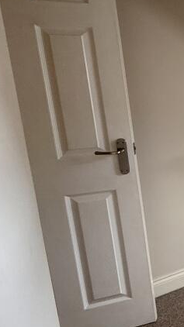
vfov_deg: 53.5
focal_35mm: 37
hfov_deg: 18.5
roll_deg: +0.3
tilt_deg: -8.4
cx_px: 378
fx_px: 321
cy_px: 126
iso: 125
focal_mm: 2.22
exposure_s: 1/99
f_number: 2.2
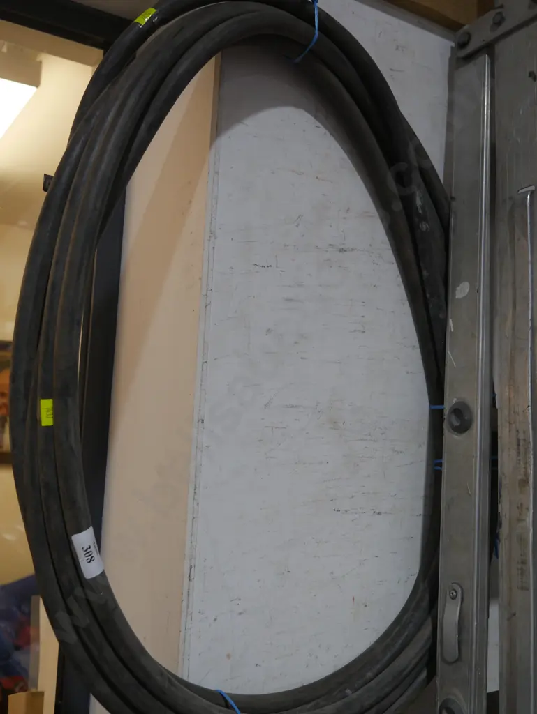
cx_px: 268
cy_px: 357
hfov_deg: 37.8
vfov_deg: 49.0
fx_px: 785
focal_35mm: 38
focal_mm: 19
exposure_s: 1/60
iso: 500
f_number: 4.1
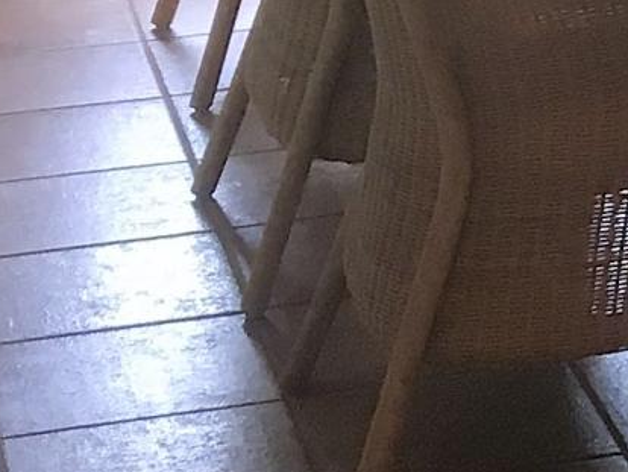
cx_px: 1474
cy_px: -554
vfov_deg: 6.8
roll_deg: -0.6
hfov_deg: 8.6
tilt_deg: -6.2
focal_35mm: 210
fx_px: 3812
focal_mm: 4.15
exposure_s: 1/30
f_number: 2.2
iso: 50
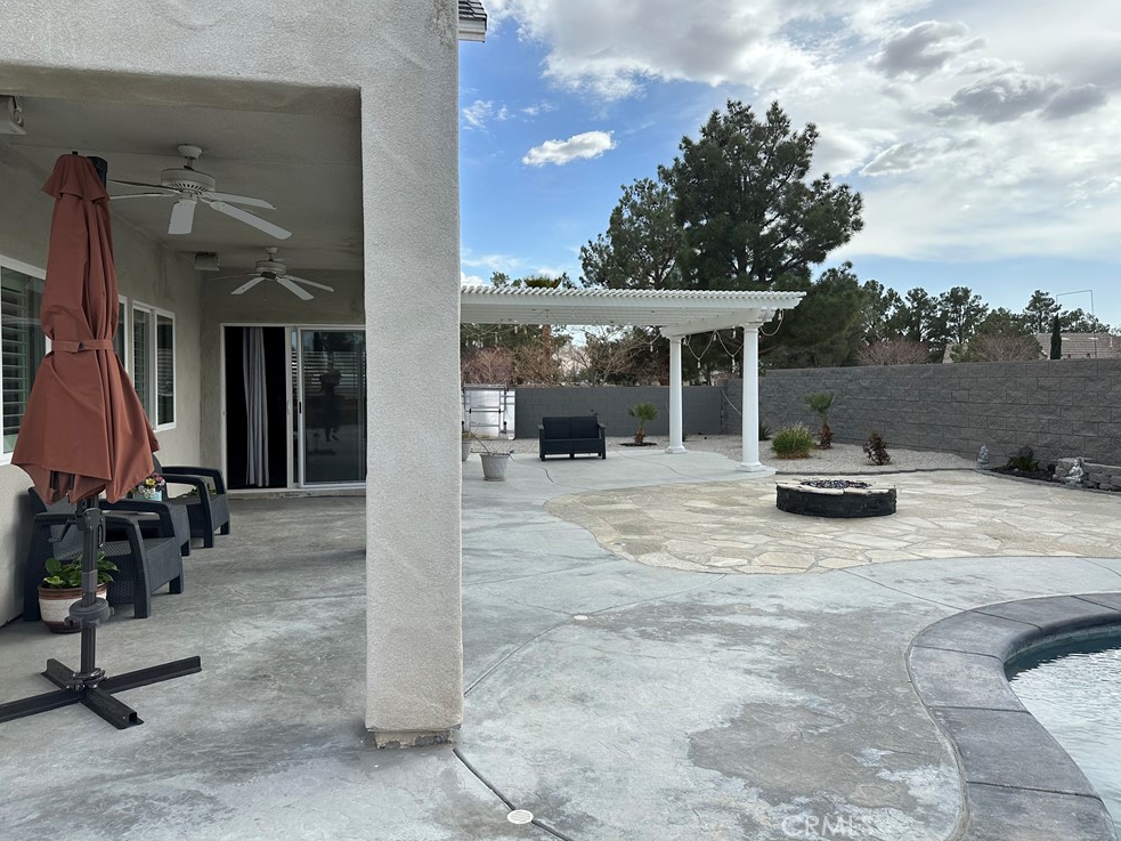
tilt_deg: -0.6
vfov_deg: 54.9
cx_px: 561
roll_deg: -0.3
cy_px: 404
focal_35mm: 25
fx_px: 809
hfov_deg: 69.4
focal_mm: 6.86
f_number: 1.78
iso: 80
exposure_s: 1/3861
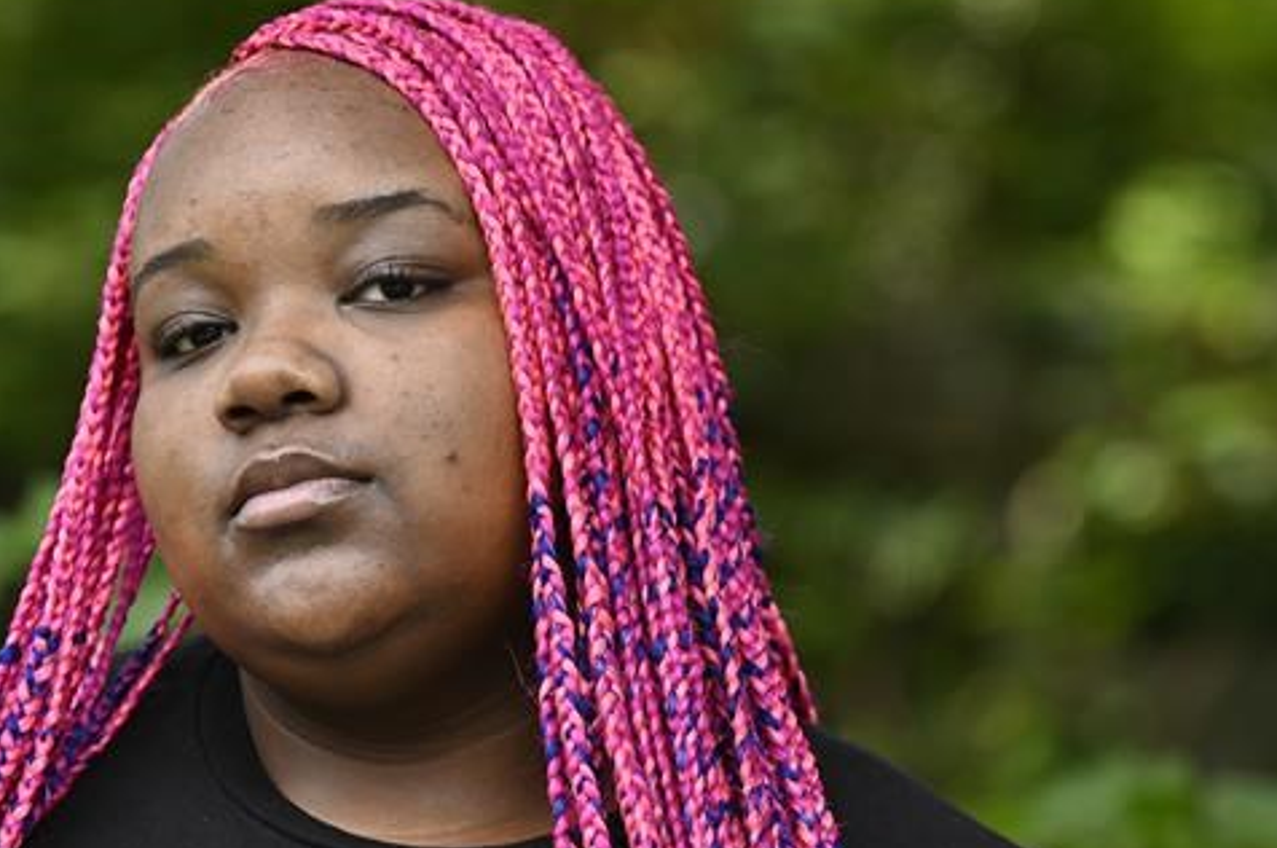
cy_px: 499
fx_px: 9671
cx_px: 604
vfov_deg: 5.0
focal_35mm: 273
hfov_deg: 7.6
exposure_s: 1/200
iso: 200
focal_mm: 200
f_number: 5.6
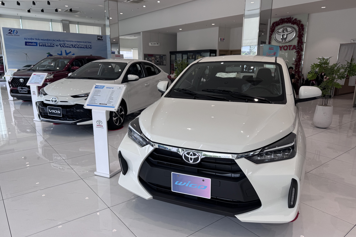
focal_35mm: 25
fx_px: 247
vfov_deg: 51.3
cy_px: 125
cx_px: 178
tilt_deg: -11.8
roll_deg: +0.4
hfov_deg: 71.5
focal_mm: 6.76
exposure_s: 1/325
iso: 80
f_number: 1.78
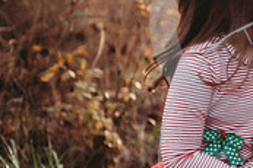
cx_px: 382
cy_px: 39
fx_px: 1137
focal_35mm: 162
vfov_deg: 8.4
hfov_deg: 12.1
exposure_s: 1/160
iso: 100
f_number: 2.8
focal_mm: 48
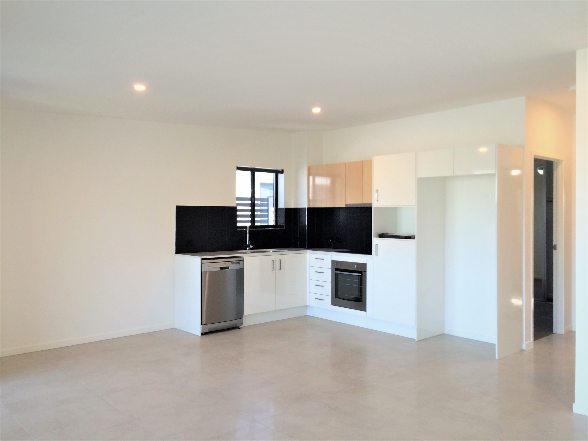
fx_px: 510
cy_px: 220
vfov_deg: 46.8
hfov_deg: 60.0
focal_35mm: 30
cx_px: 294
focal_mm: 4.12
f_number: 2.2
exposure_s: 1/60
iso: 50
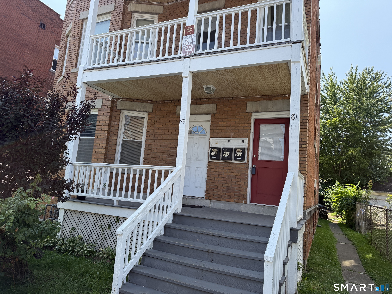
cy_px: 147
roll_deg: -5.0
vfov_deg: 56.8
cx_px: 196
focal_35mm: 24
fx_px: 272
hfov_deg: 71.6
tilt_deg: +8.1
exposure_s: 1/2110
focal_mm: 6.76
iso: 100
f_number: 1.78
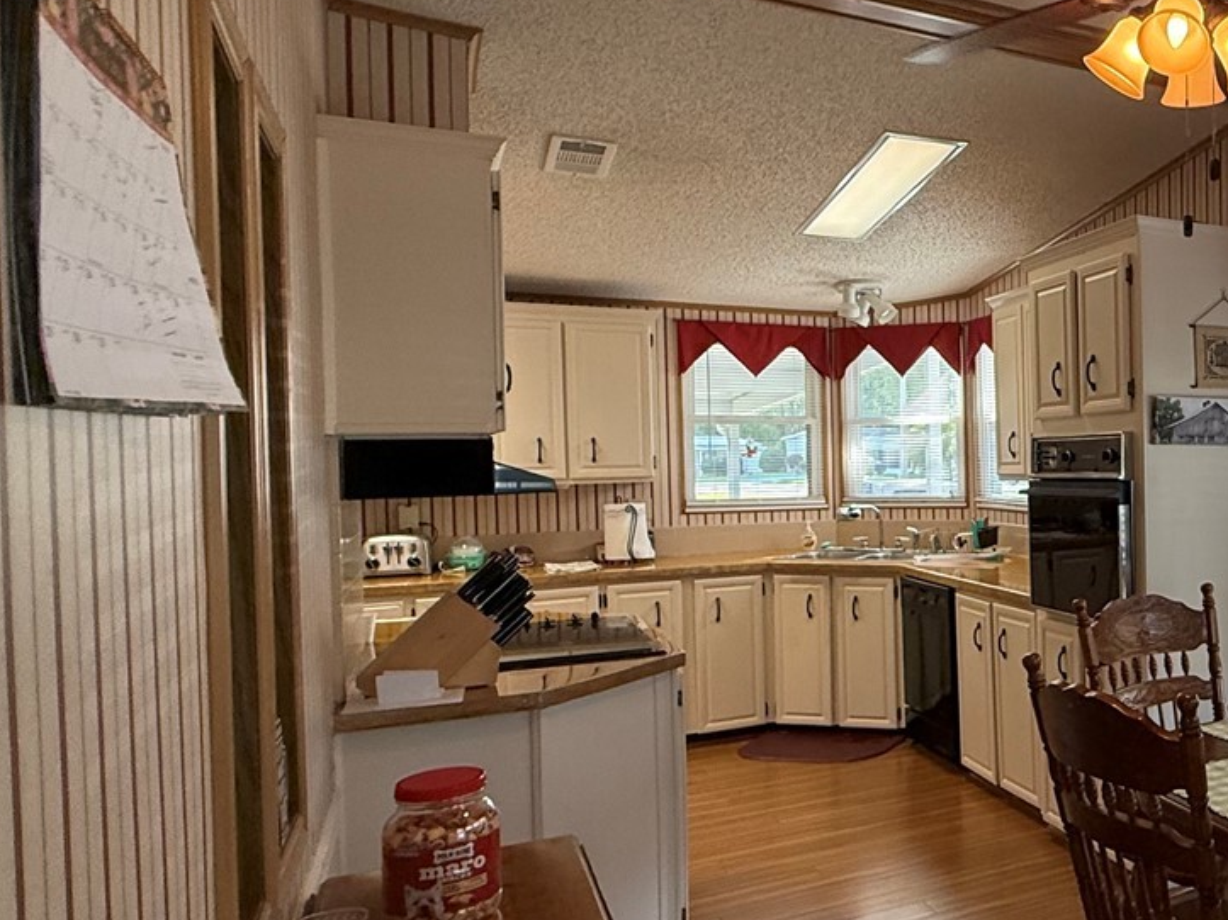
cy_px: 477
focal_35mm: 31
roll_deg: +0.3
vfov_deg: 45.4
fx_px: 1100
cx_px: 1184
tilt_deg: -0.4
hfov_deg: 49.4
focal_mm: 2.22
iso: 200
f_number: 2.2
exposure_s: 1/120
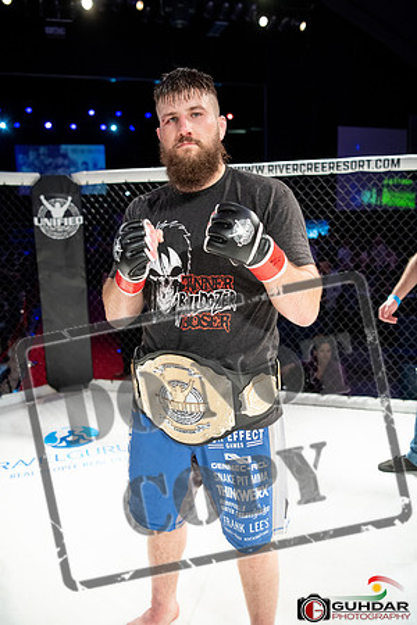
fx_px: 521
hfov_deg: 43.6
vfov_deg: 61.9
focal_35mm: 30
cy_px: 312
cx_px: 208
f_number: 2.8
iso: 1100
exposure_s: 1/1000
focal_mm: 30
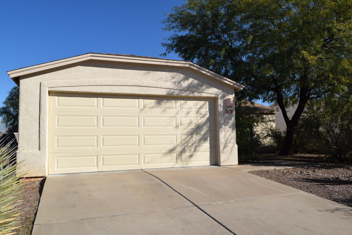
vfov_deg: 43.6
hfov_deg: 61.9
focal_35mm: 30
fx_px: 293
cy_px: 118
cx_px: 176
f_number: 11
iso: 100
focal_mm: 20
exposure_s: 1/200
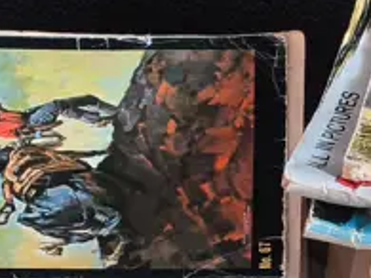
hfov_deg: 13.8
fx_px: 1521
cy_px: 265
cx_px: 350
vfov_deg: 10.4
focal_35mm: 142
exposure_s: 1/100
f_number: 2
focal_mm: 2.87
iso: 40
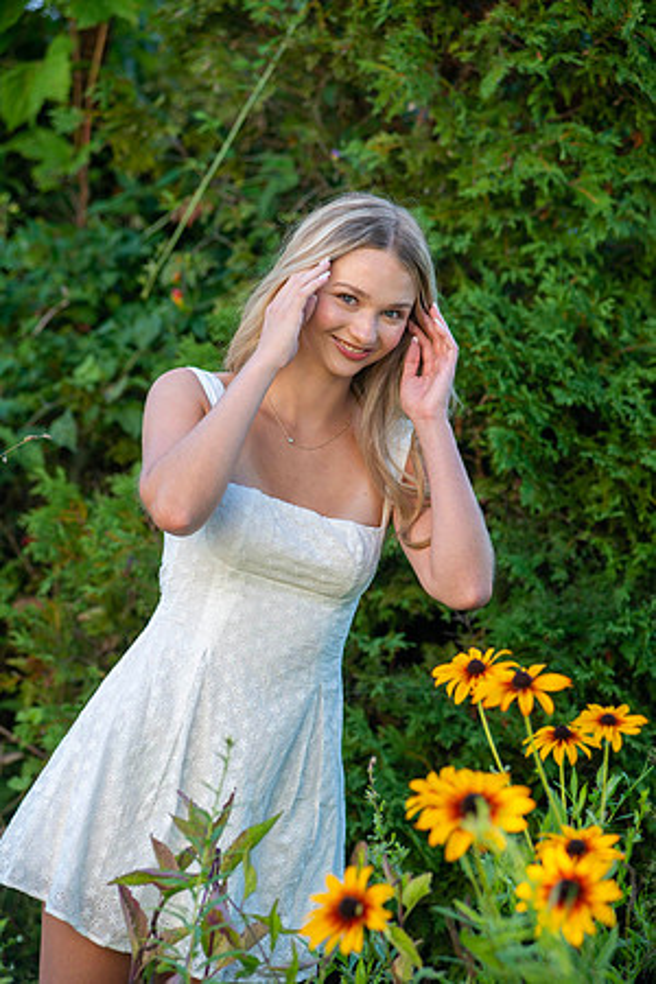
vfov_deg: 17.1
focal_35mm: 120
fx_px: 3280
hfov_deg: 11.4
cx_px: 328
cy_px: 492
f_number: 4
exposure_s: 1/200
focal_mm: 120
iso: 160
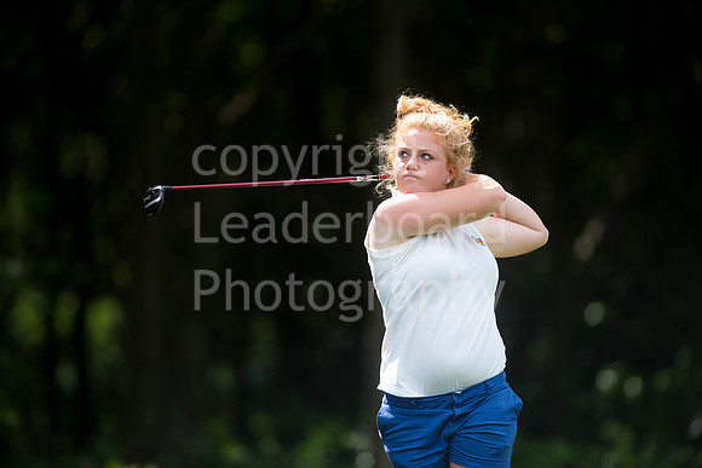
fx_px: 5851
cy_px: 234
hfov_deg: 6.9
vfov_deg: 4.6
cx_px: 351
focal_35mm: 300
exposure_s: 1/2000
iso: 400
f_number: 4
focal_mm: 300
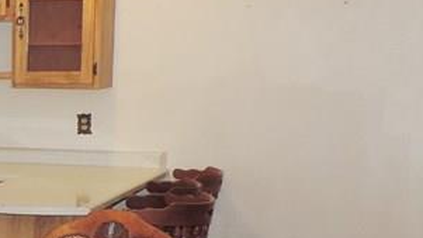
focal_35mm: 89
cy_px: 234
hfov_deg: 20.9
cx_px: -184
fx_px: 998
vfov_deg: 13.4
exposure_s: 1/30
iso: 200
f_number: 3
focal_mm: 4.3
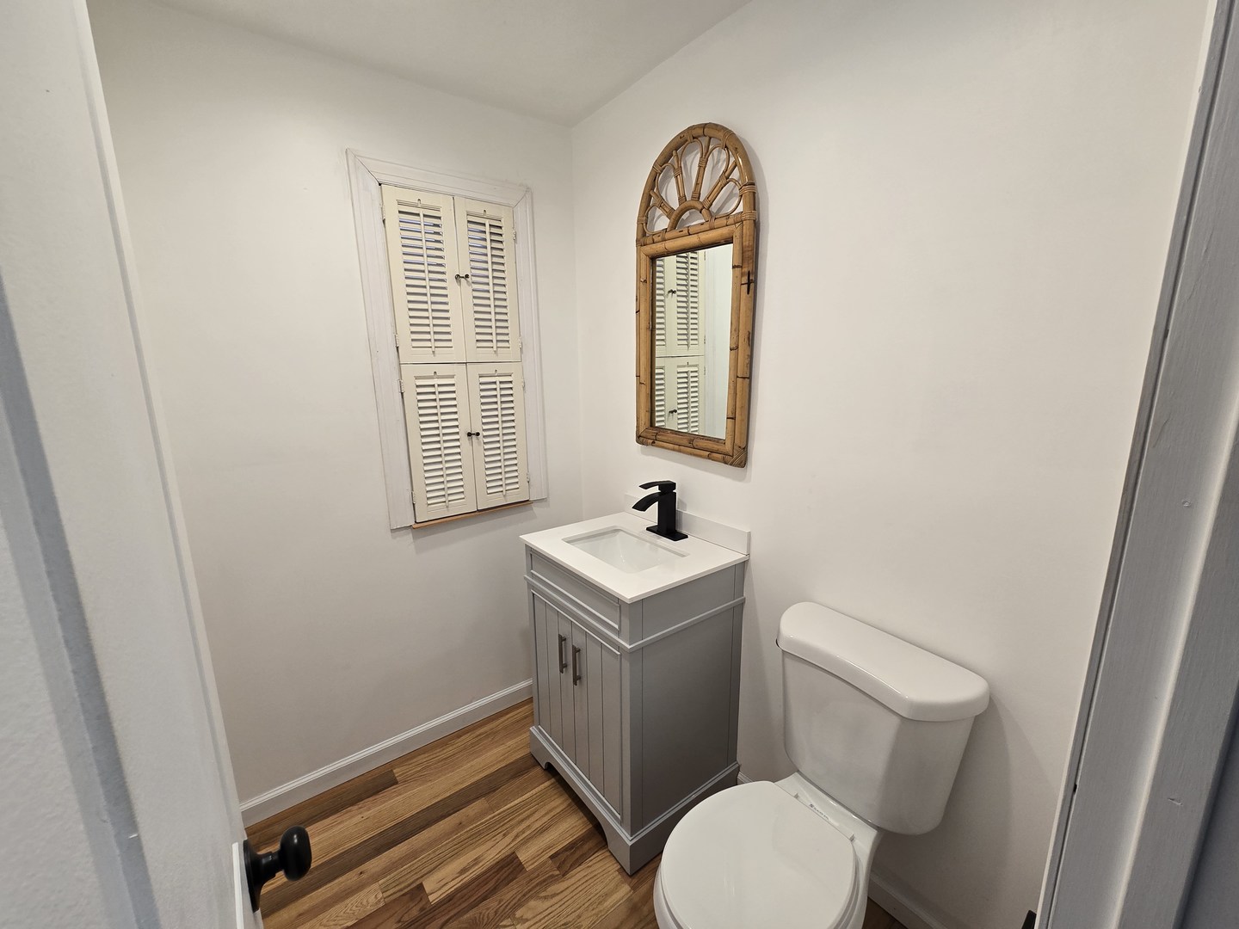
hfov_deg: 106.2
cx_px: 620
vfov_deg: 89.9
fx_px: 465
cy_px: 464
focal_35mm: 13
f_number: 2.2
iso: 64
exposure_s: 1/60
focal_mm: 2.2
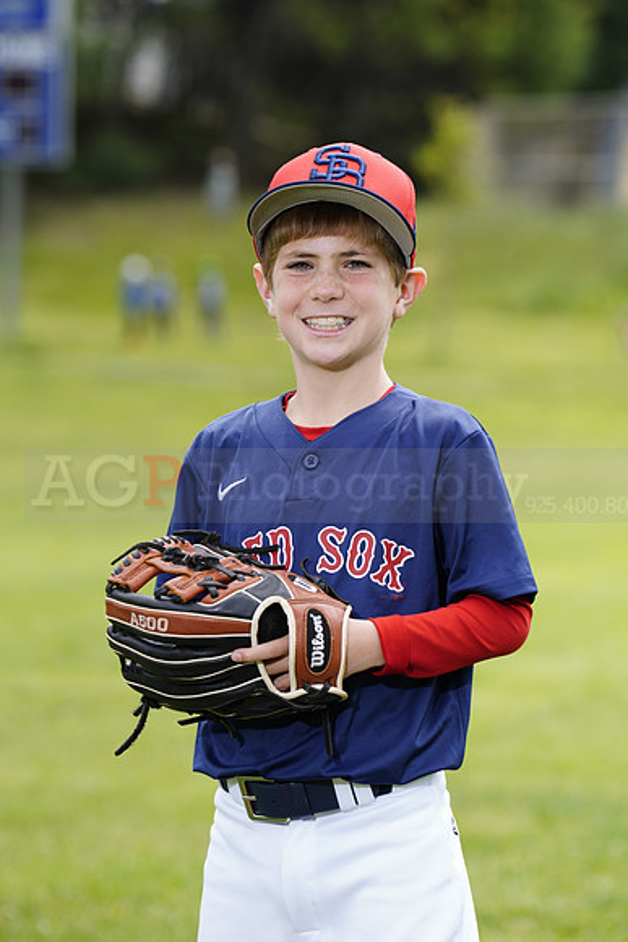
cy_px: 471
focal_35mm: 200
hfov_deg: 6.9
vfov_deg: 10.3
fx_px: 5230
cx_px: 314
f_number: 6.3
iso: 100
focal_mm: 200
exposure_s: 1/250
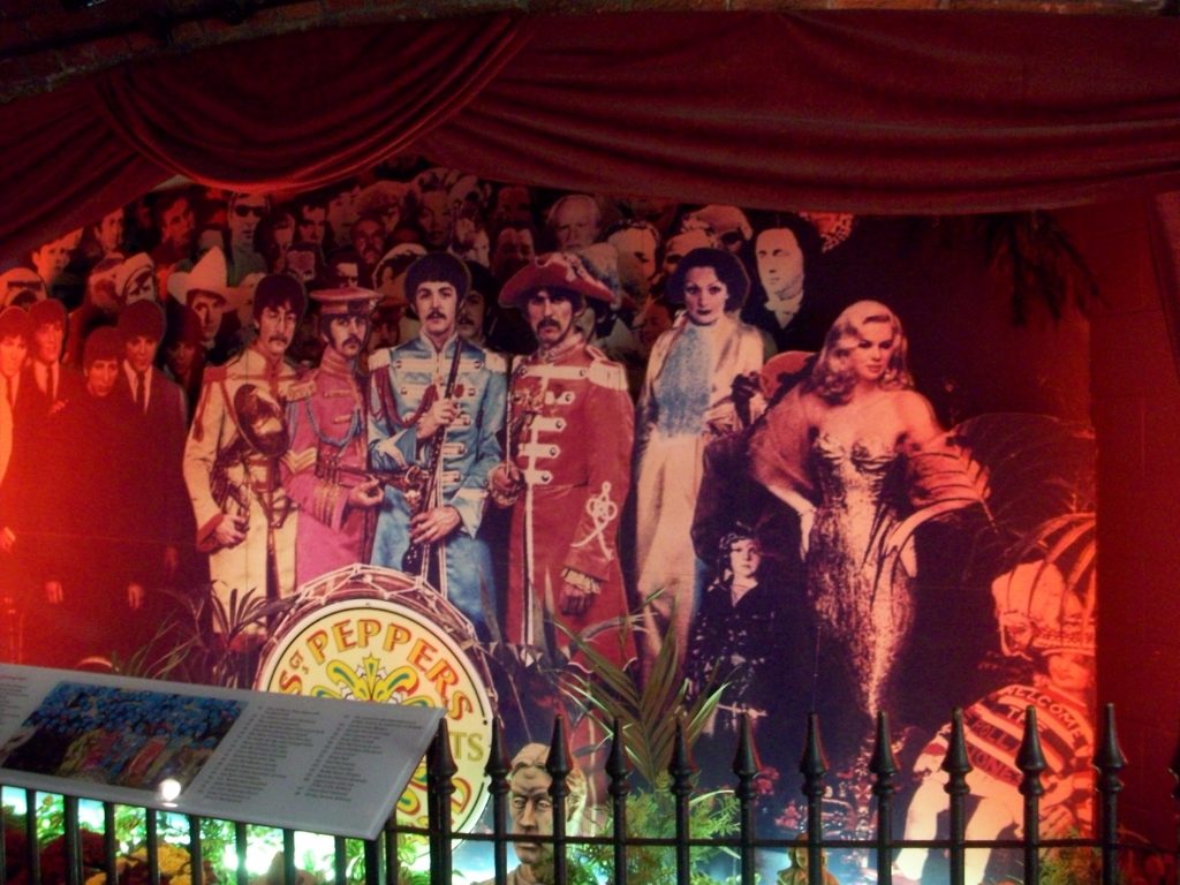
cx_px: 590
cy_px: 442
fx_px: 1261
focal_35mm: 37
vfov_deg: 38.7
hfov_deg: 50.1
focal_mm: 6.2
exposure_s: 1/8
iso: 200
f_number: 2.8
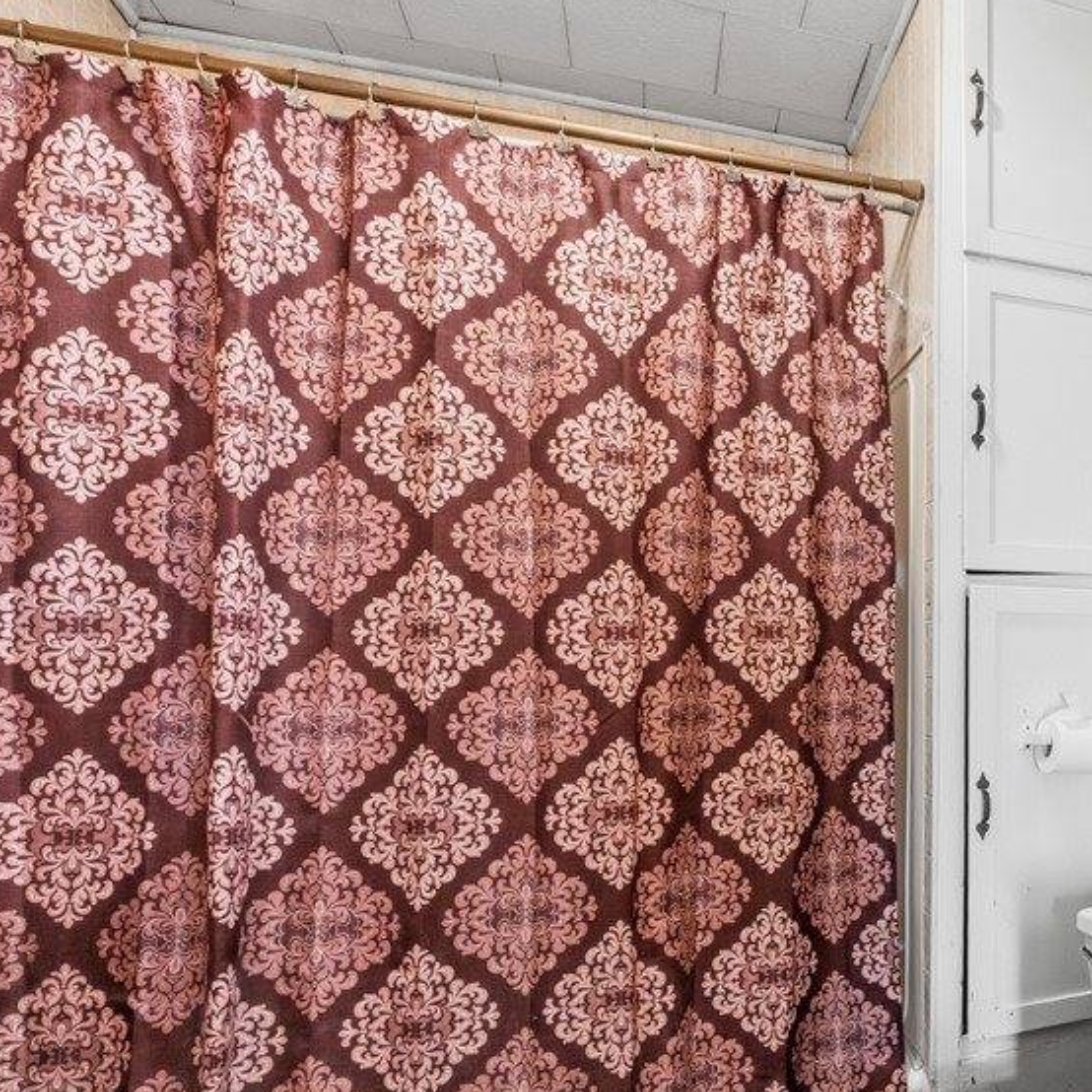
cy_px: 684
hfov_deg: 51.9
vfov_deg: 62.0
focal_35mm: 25
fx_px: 892
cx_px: 1060
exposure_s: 5
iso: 400
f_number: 11
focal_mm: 10
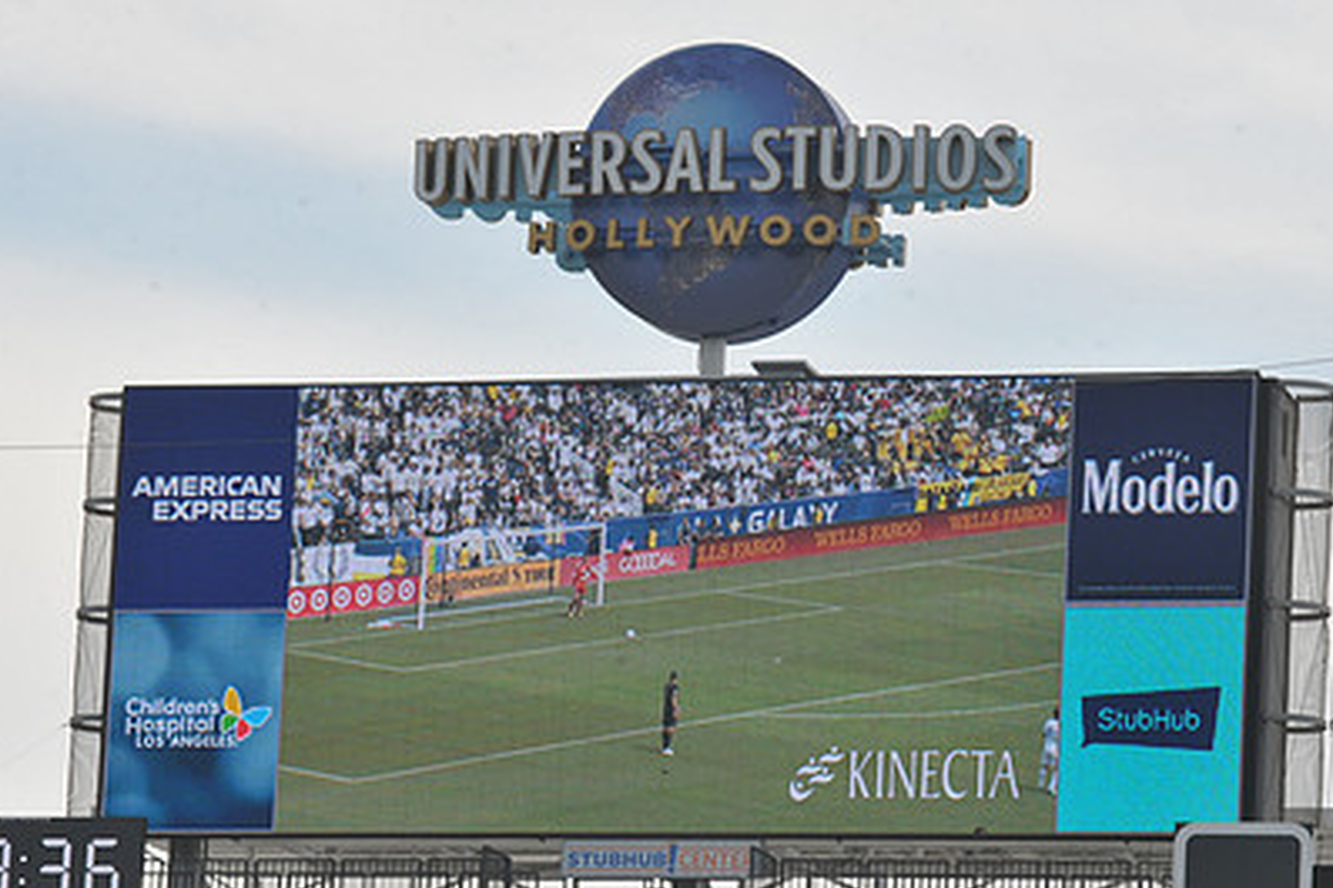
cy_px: 580
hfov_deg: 8.1
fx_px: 9438
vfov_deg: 5.4
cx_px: 707
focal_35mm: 255
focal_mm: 175
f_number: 11
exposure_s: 1/500
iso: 320
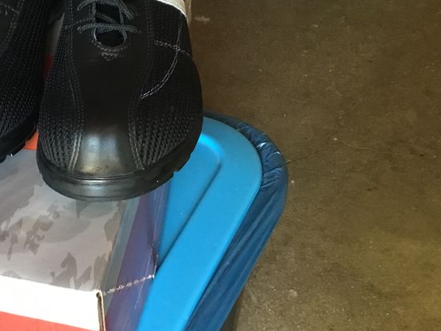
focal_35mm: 57
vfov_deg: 25.5
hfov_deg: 32.3
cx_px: 53
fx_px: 726
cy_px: 105
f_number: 2.4
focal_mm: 3.3
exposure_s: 1/33
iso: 200
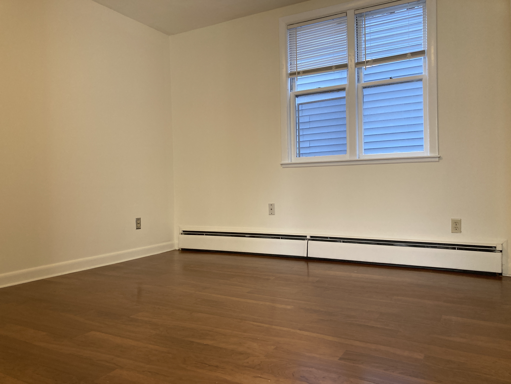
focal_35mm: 28
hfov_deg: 63.4
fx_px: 413
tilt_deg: +0.3
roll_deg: +1.9
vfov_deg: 49.7
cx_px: 256
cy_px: 192
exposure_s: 1/60
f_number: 1.8
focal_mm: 3.99
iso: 80
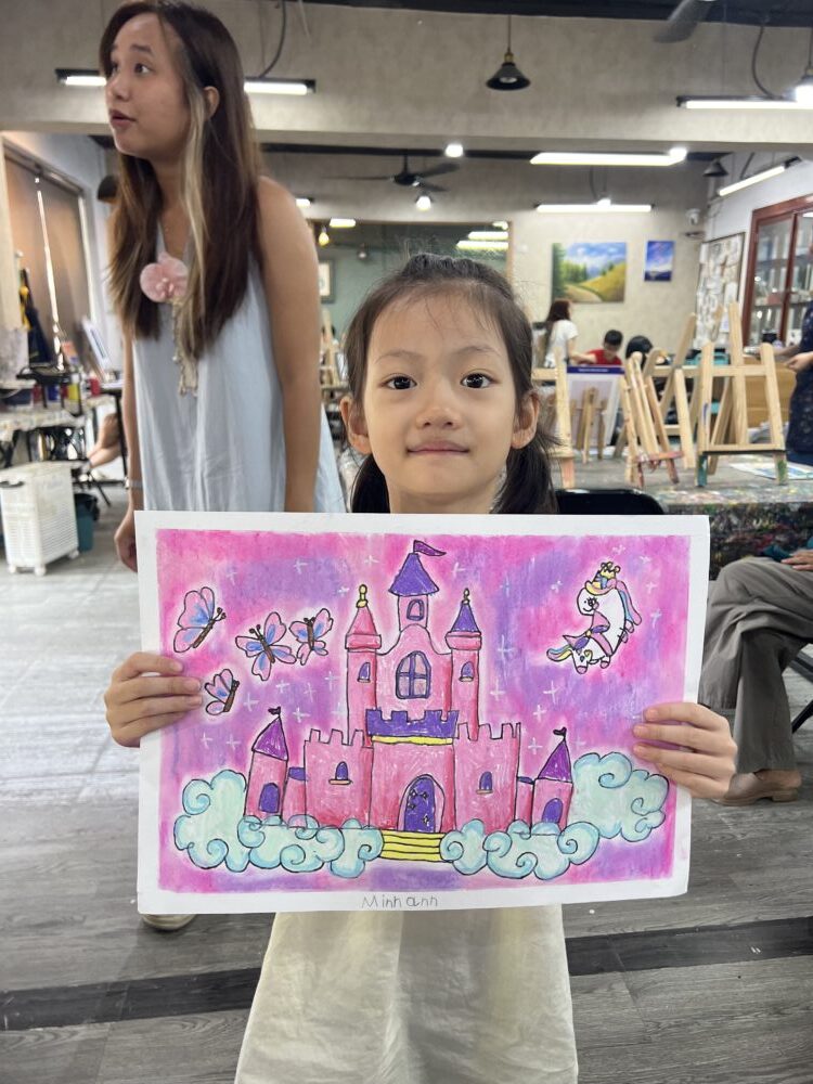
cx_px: 406
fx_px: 814
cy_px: 542
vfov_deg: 67.3
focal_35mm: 26
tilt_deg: -15.6
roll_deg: -0.3
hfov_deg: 53.1
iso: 100
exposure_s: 1/100
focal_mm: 5.7
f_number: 1.5
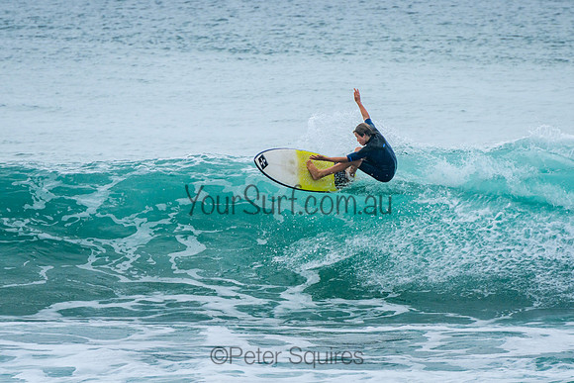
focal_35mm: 550
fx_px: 8777
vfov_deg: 2.5
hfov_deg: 3.7
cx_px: 346
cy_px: 189
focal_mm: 400
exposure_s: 1/2000
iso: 500
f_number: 11
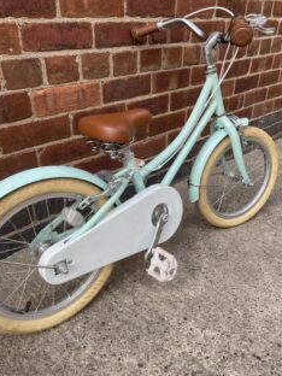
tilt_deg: -26.8
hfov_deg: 46.7
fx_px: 326
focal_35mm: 30
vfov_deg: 59.8
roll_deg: -0.7
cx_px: 157
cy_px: 170
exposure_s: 1/422
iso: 32
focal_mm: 4.2
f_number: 1.6
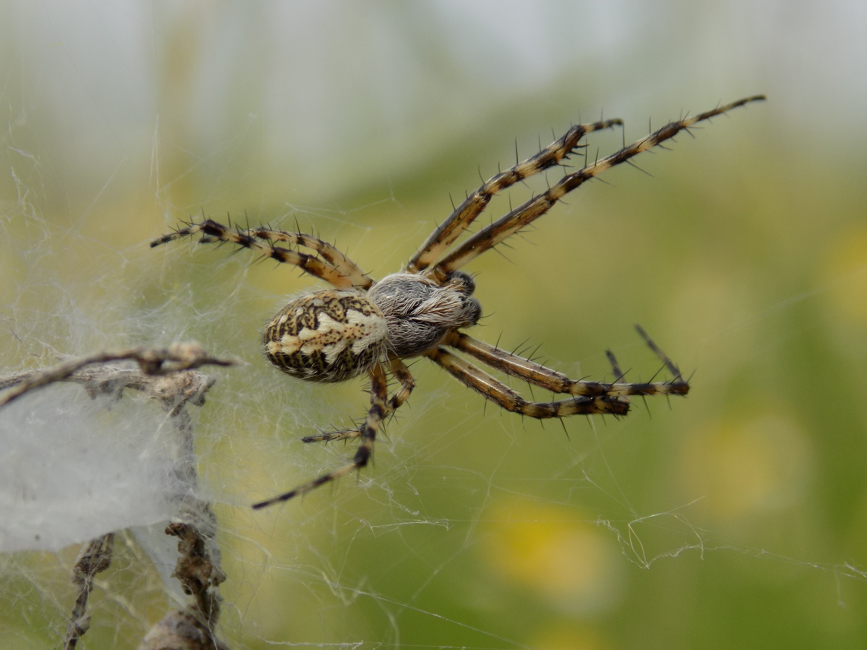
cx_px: 434
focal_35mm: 118
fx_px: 2955
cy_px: 325
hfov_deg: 16.7
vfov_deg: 12.6
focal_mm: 20.9
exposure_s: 1/400
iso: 80
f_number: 4.8
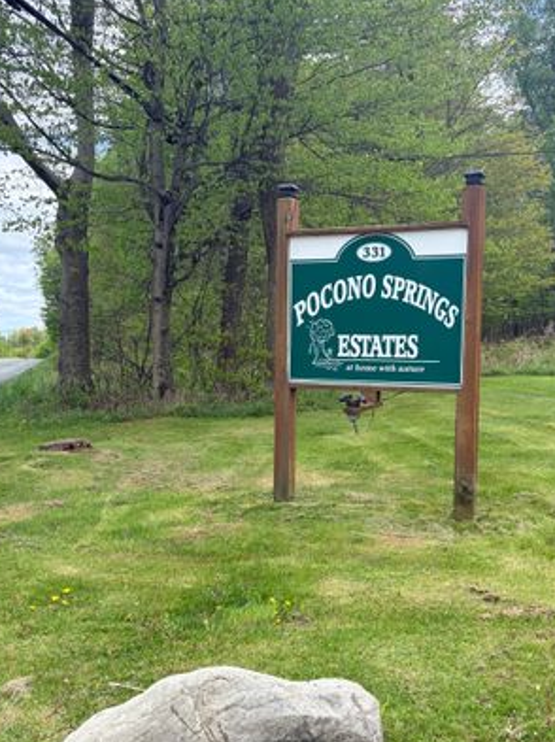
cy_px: 400
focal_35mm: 38
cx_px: 347
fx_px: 814
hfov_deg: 37.4
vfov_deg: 49.0
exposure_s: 1/1239
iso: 64
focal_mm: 5.96
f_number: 1.6
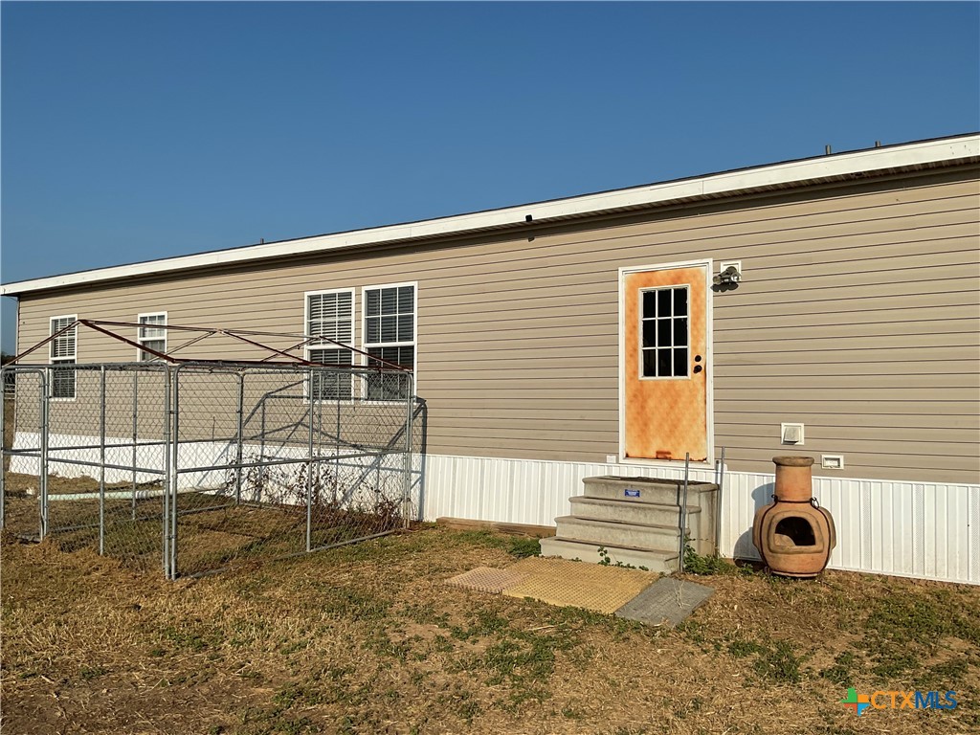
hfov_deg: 61.7
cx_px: 490
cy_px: 368
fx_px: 821
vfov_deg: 48.2
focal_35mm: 29
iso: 16
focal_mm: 3
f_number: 1.8
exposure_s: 1/4065
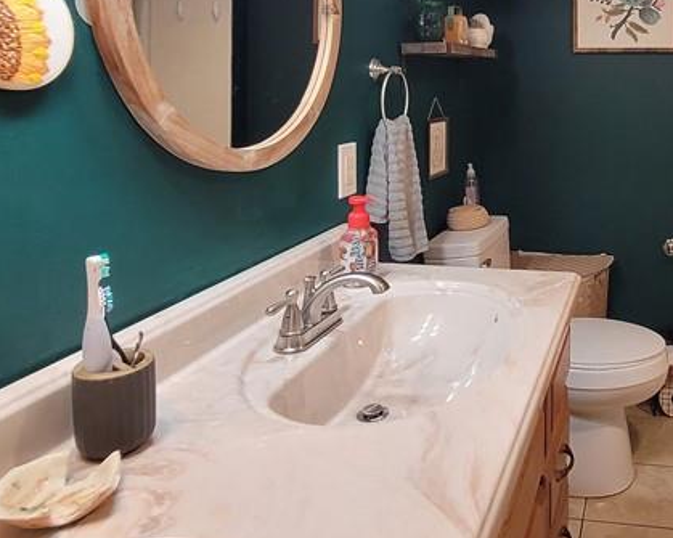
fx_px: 617
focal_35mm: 31
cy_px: 117
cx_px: 575
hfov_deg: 52.0
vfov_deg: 45.0
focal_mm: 1.74
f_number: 2.2
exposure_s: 1/60
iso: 125
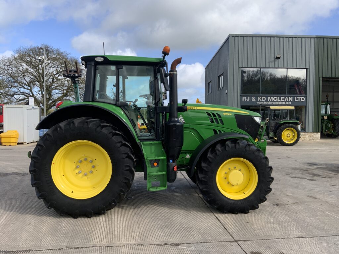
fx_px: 284
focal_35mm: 29
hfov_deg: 61.7
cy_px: 127
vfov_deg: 48.2
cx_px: 170
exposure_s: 1/1311
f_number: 1.8
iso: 16
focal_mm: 3
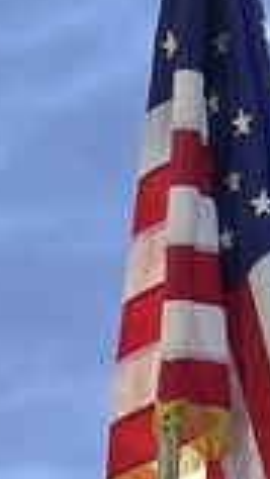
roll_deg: -1.2
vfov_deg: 10.5
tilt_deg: -4.2
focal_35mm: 184
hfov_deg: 6.6
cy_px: 1043
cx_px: 49
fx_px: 2339
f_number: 1.6
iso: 125
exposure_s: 1/60
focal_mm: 5.1
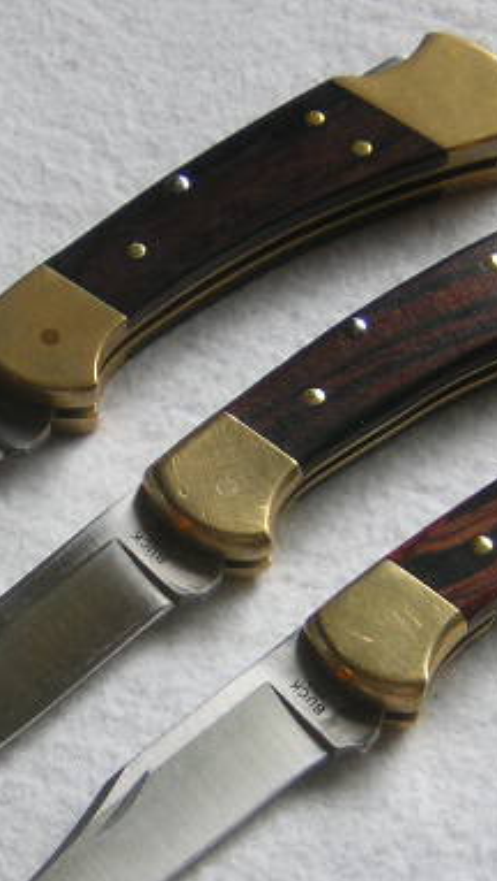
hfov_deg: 8.7
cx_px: 253
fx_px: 3273
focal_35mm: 140
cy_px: 513
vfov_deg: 15.3
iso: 155
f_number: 3.9
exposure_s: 1/3.33
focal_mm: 10.1
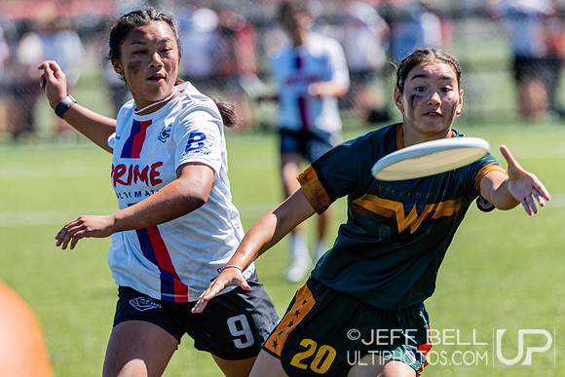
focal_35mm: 374
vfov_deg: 3.7
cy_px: 216
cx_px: 296
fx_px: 5876
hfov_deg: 5.5
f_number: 3.2
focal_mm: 200
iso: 100
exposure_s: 1/1000
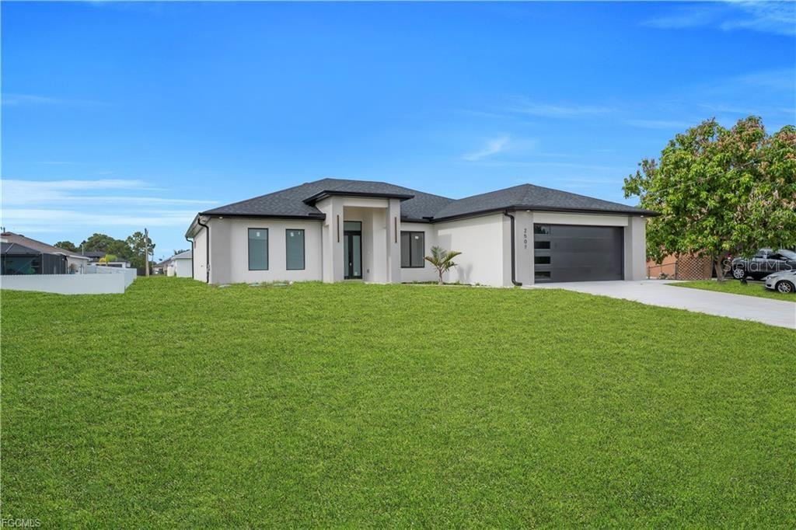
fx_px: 464
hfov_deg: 81.2
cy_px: 265
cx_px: 398
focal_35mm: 21
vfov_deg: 59.5
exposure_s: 1/250
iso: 100
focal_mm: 14
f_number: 8
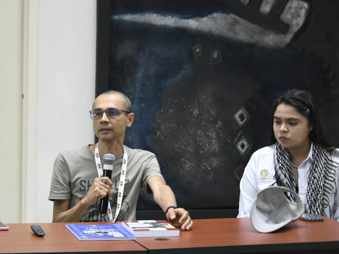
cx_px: 113
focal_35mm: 135
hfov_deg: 14.6
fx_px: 1322
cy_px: 138
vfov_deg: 11.0
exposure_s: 1/160
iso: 5000
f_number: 5.3
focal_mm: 90
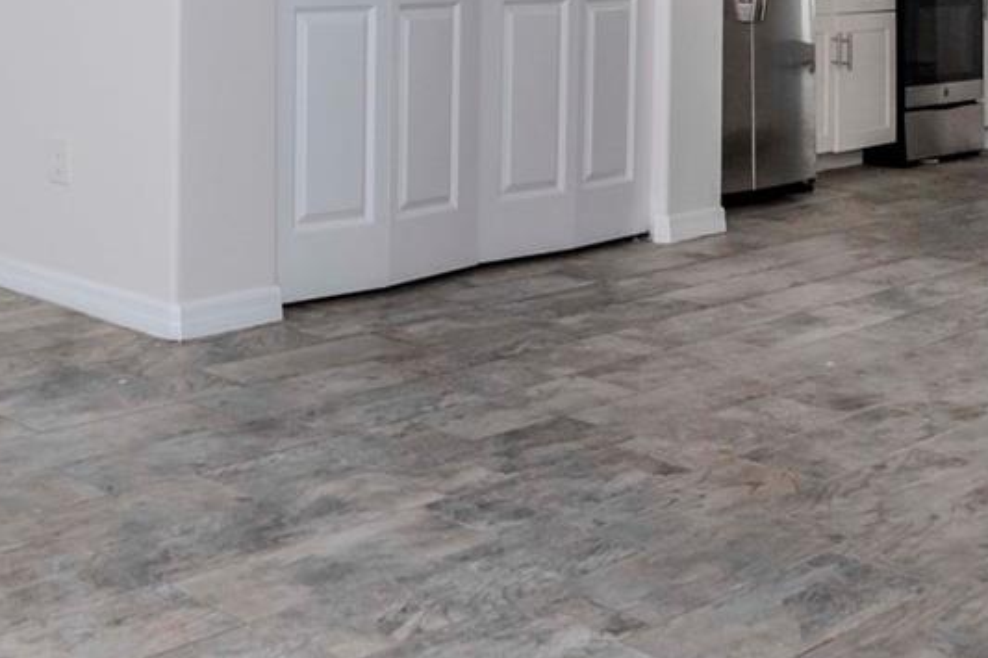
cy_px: -59
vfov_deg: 25.3
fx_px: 1358
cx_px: -237
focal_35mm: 50
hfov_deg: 32.1
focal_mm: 11
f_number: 7.1
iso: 640
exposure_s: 1/200
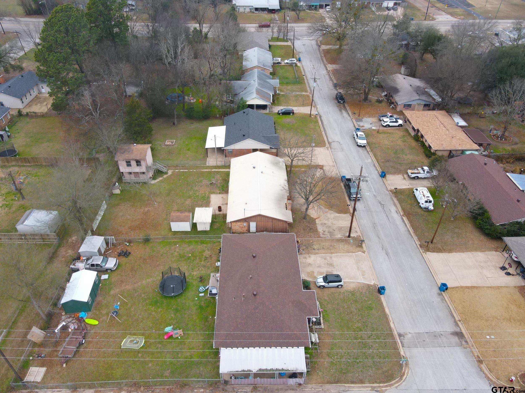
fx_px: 364
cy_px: 196
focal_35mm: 24
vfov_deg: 56.8
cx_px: 262
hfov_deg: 71.6
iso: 100
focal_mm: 4.5
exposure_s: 1/120
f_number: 2.8
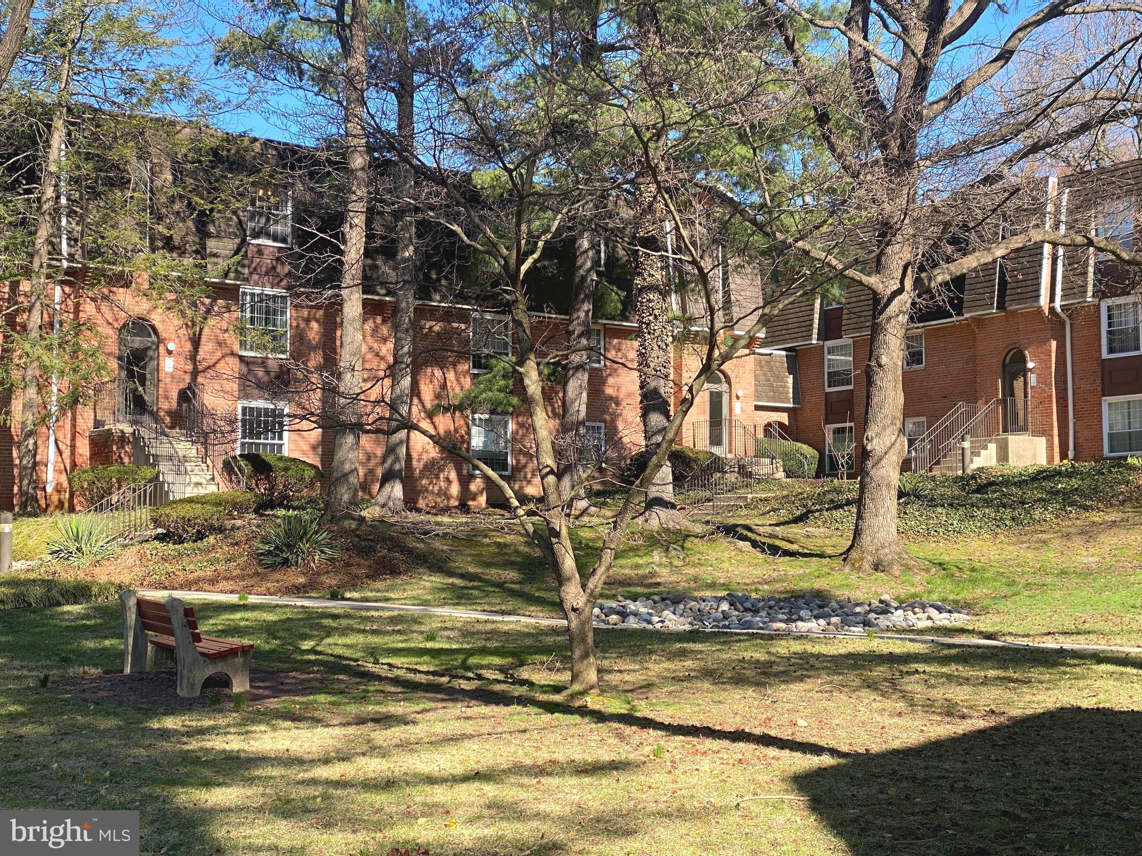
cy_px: 428
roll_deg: -0.4
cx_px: 571
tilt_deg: +4.1
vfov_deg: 28.0
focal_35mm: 52
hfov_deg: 36.8
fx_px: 1716
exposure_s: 1/527
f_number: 2
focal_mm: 6
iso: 20
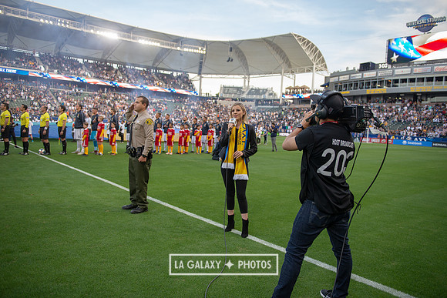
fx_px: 348
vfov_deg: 46.4
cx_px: 224
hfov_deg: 65.5
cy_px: 149
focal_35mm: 28
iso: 400
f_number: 2.8
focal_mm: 28
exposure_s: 1/640
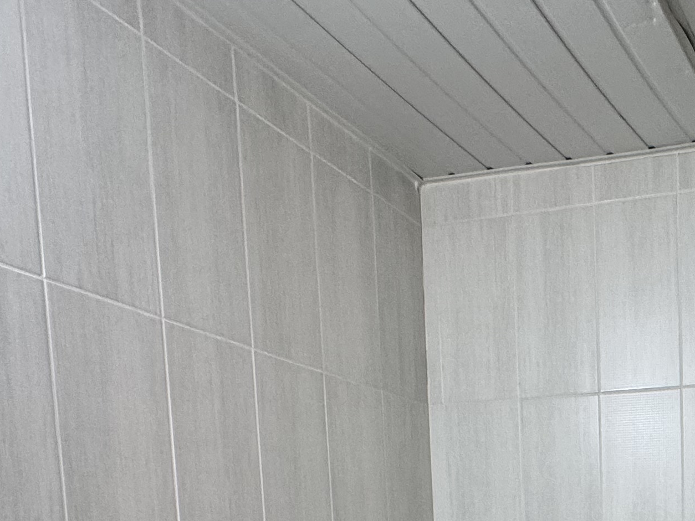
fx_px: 904
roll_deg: +0.9
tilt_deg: -5.7
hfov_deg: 37.8
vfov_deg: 27.2
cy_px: 669
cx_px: 685
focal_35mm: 45
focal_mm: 2.22
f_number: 2.2
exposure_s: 1/50
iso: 160
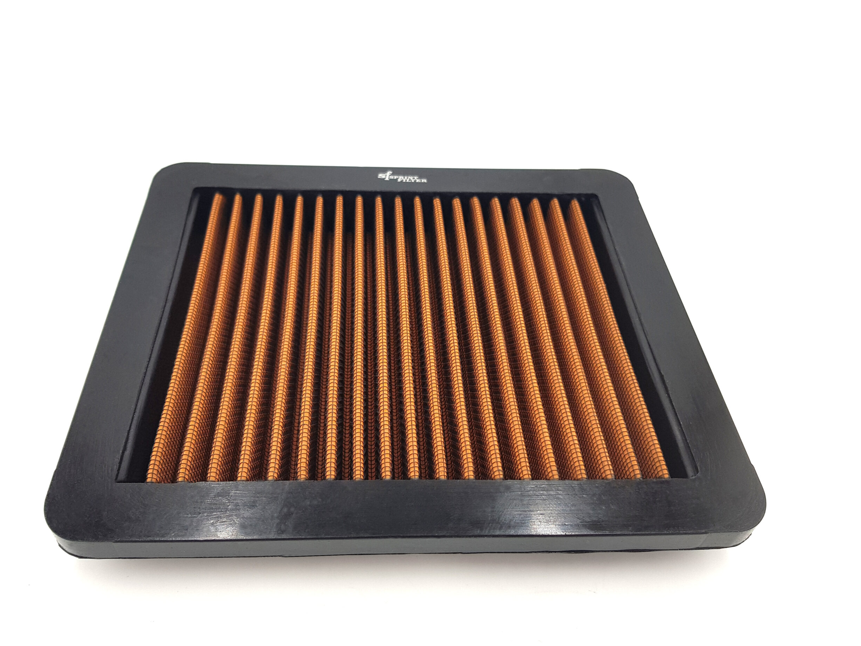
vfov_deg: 51.4
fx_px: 672
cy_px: 327
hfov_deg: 65.3
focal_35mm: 27
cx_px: 415
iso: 40
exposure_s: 1/145
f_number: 1.7
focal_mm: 4.2
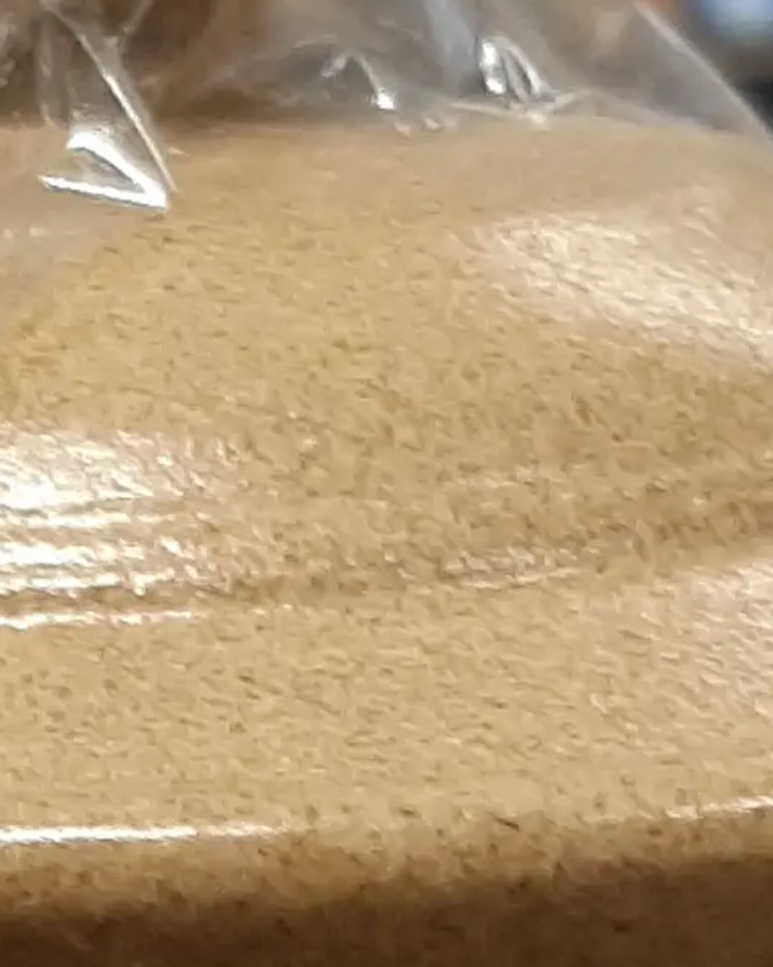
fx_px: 4376
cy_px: 1253
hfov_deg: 10.1
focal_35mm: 153
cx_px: 189
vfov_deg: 12.2
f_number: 1.7
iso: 100
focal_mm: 3.93
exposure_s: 1/50
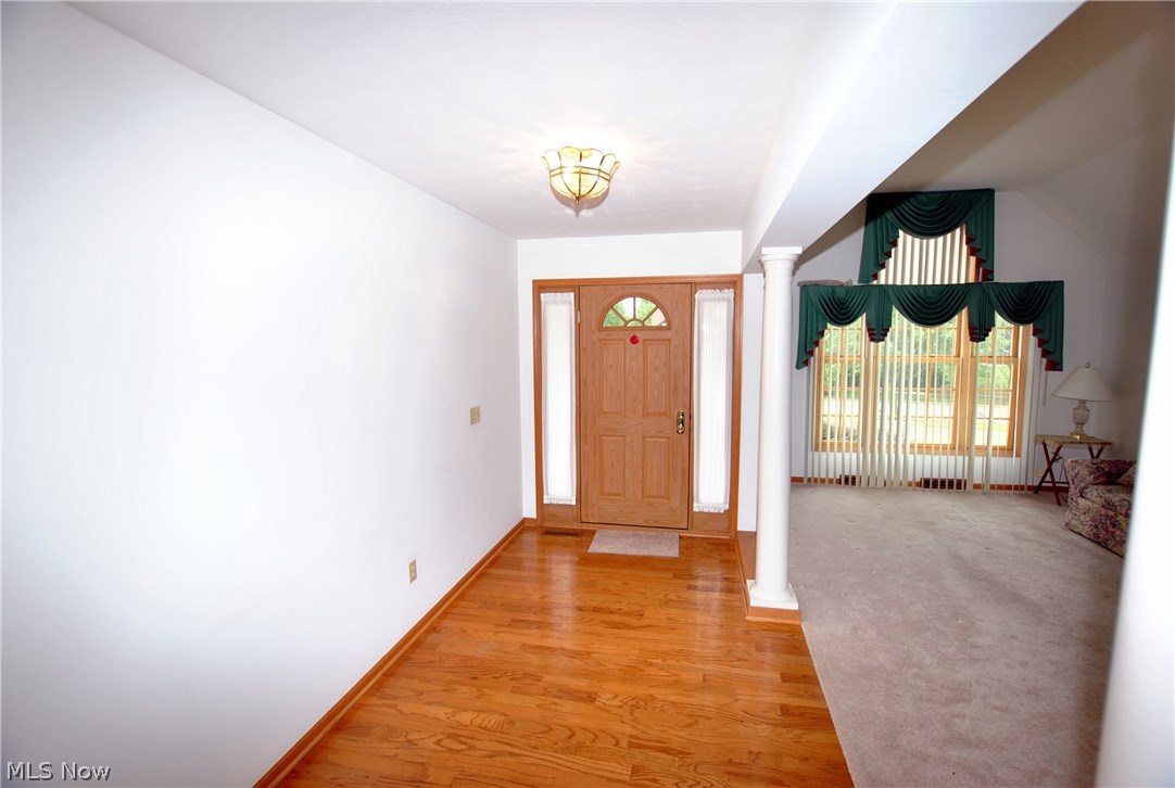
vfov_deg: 77.6
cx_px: 588
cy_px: 394
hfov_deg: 100.3
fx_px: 491
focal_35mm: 15
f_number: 4.5
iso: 200
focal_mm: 10
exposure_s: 1/80
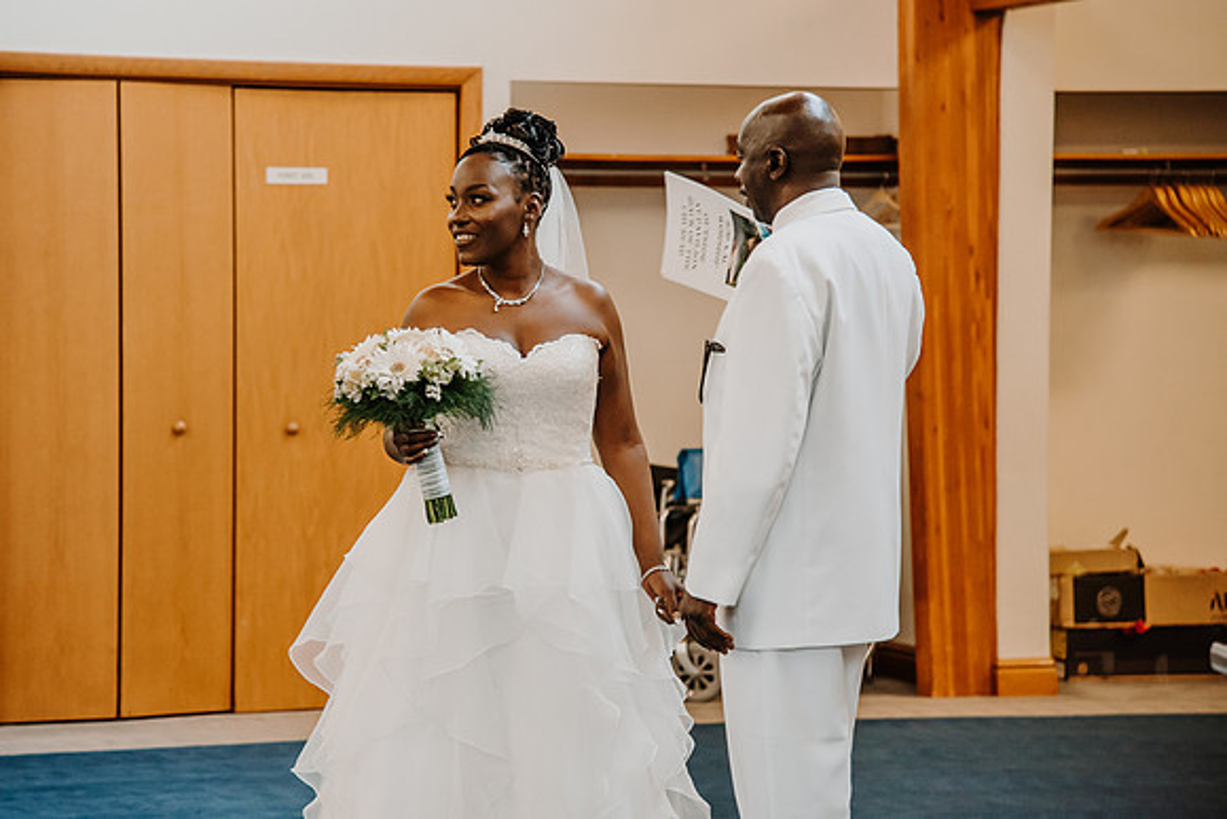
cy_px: 371
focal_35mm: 113
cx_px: 520
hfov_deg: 18.1
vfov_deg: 12.1
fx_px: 3848
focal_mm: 98
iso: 1600
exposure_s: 1/125
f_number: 4
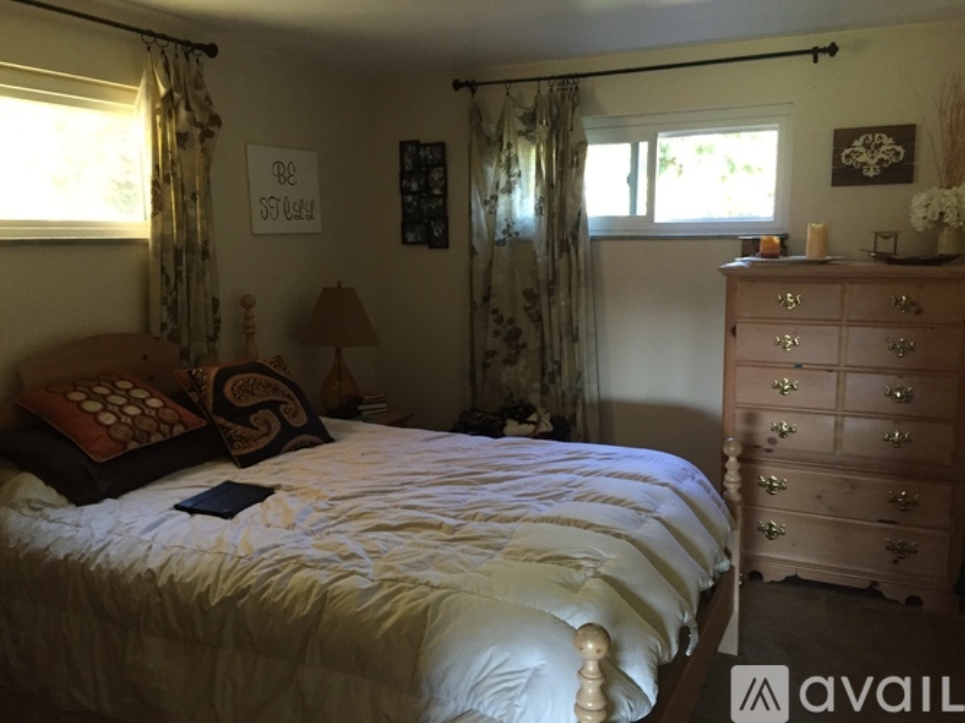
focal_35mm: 29
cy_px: 362
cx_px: 482
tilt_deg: -10.1
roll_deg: -0.2
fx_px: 808
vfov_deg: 48.2
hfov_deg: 61.7
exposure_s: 1/30
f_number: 2.2
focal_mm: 4.15
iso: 250
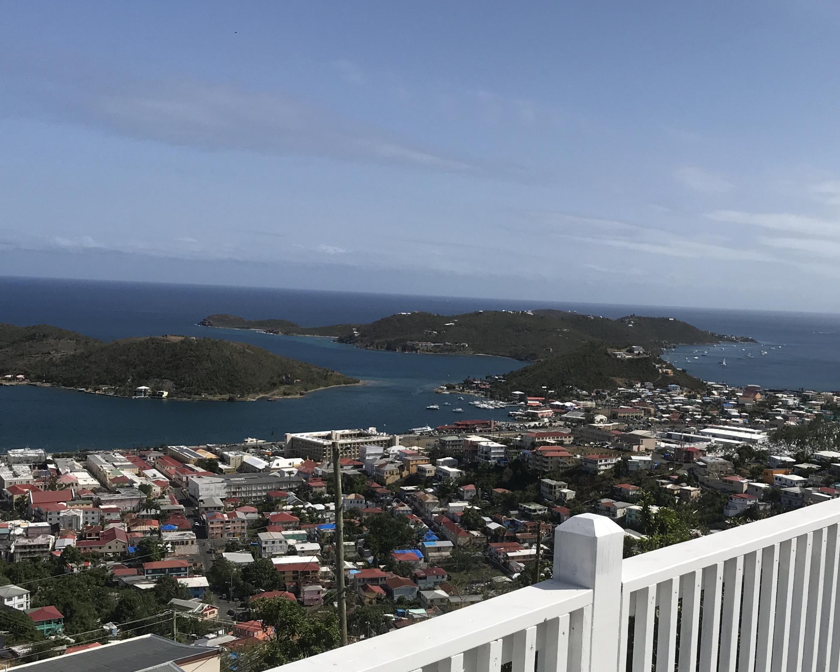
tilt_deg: -4.4
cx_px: 541
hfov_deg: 43.4
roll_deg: -3.4
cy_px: 412
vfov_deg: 35.5
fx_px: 1044
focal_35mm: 42
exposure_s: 1/5051
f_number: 1.8
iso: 20
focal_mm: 3.99
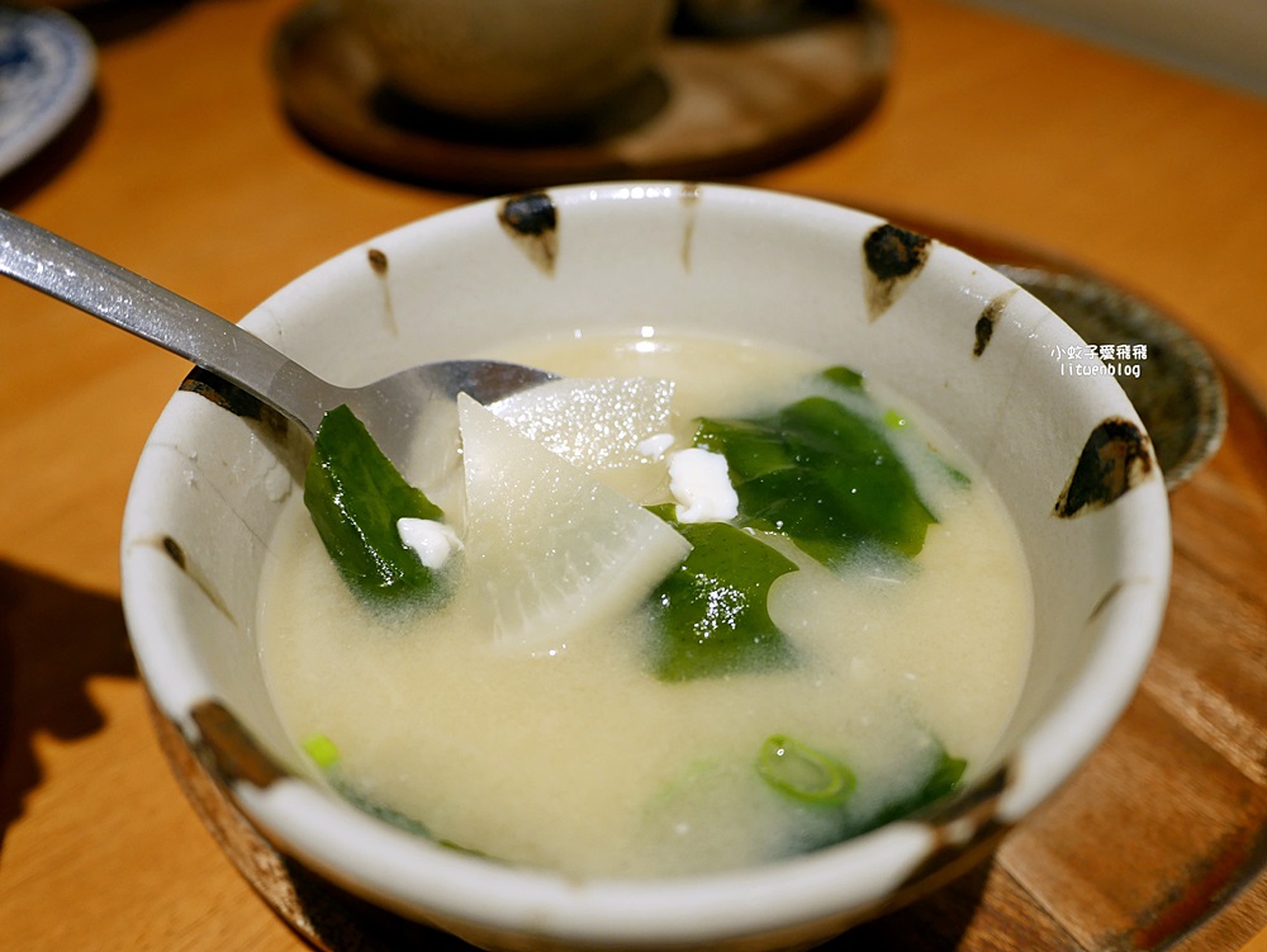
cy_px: 476
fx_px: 1025
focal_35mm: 28
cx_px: 634
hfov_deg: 63.4
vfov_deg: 49.8
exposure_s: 1/60
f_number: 2.5
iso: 250
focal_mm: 14
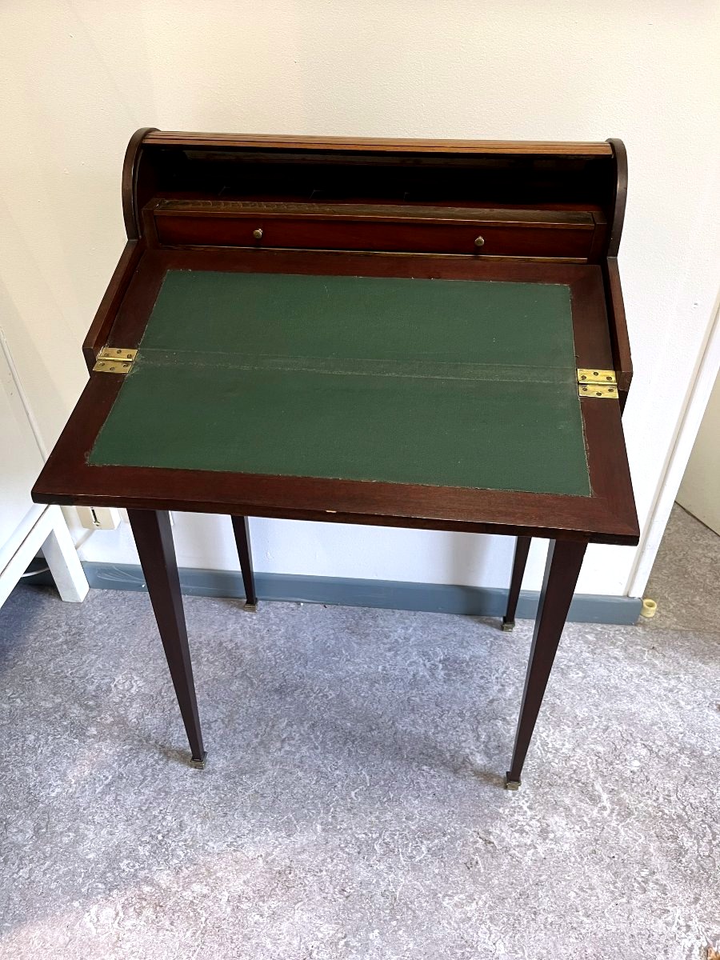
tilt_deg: -38.9
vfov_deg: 67.3
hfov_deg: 53.1
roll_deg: -0.3
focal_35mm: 26
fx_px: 721
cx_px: 360
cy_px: 480
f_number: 1.6
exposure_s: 1/50
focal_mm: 5.1
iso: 80
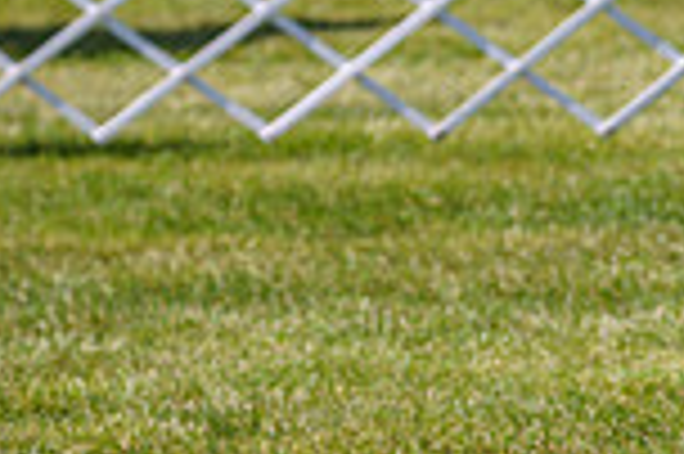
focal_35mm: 523
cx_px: -558
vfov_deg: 2.6
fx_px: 9926
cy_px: -65
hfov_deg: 3.9
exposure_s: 1/1250
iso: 250
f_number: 4
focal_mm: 137
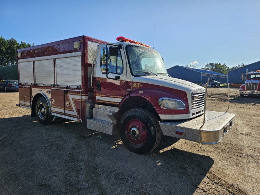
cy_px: 98
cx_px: 130
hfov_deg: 73.9
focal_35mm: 23
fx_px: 173
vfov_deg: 58.9
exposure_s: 1/572
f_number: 1.7
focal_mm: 6.3
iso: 10
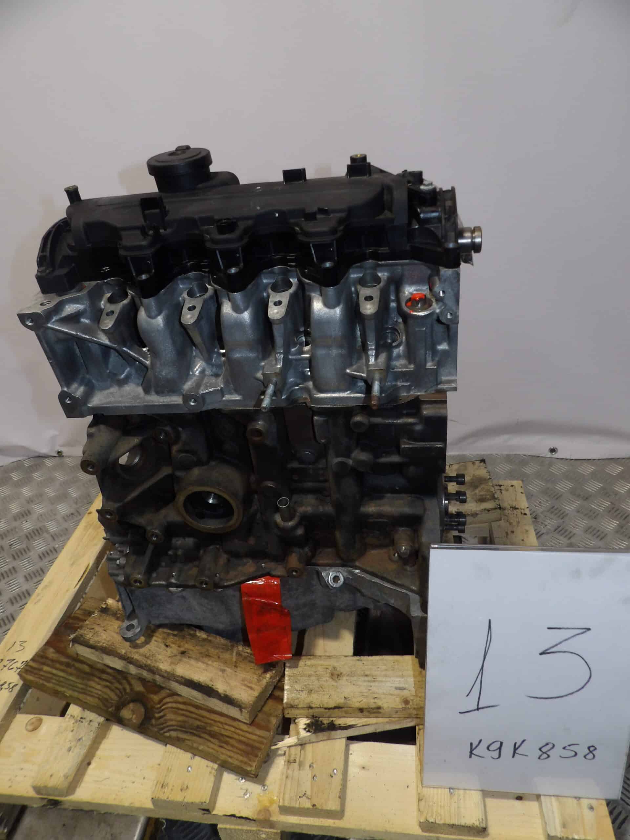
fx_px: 582
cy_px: 420
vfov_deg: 71.6
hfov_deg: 56.8
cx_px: 315
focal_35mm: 24
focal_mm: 4.3
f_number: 3.2
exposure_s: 1/60
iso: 200
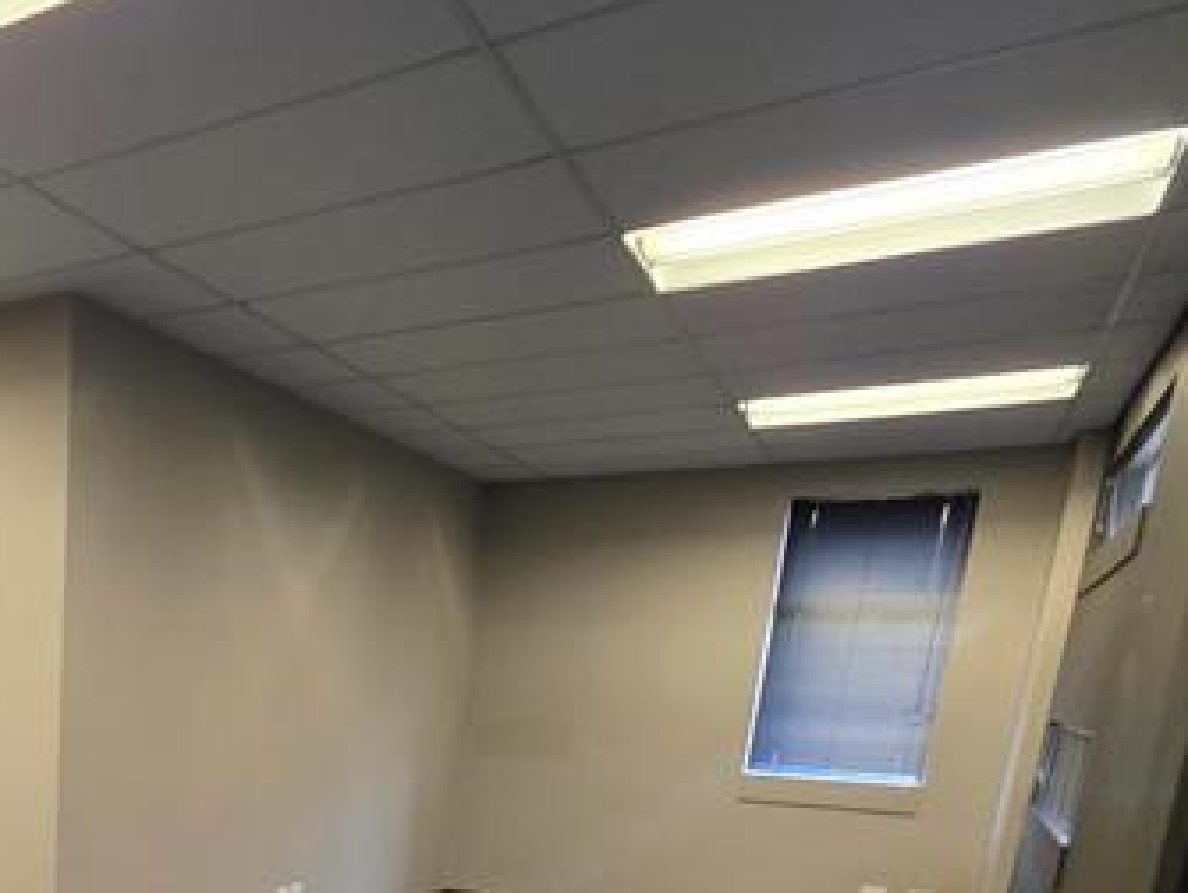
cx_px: 35
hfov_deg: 49.2
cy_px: 939
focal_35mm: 31
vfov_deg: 38.9
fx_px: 1065
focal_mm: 2.2
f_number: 1.9
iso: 320
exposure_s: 1/50
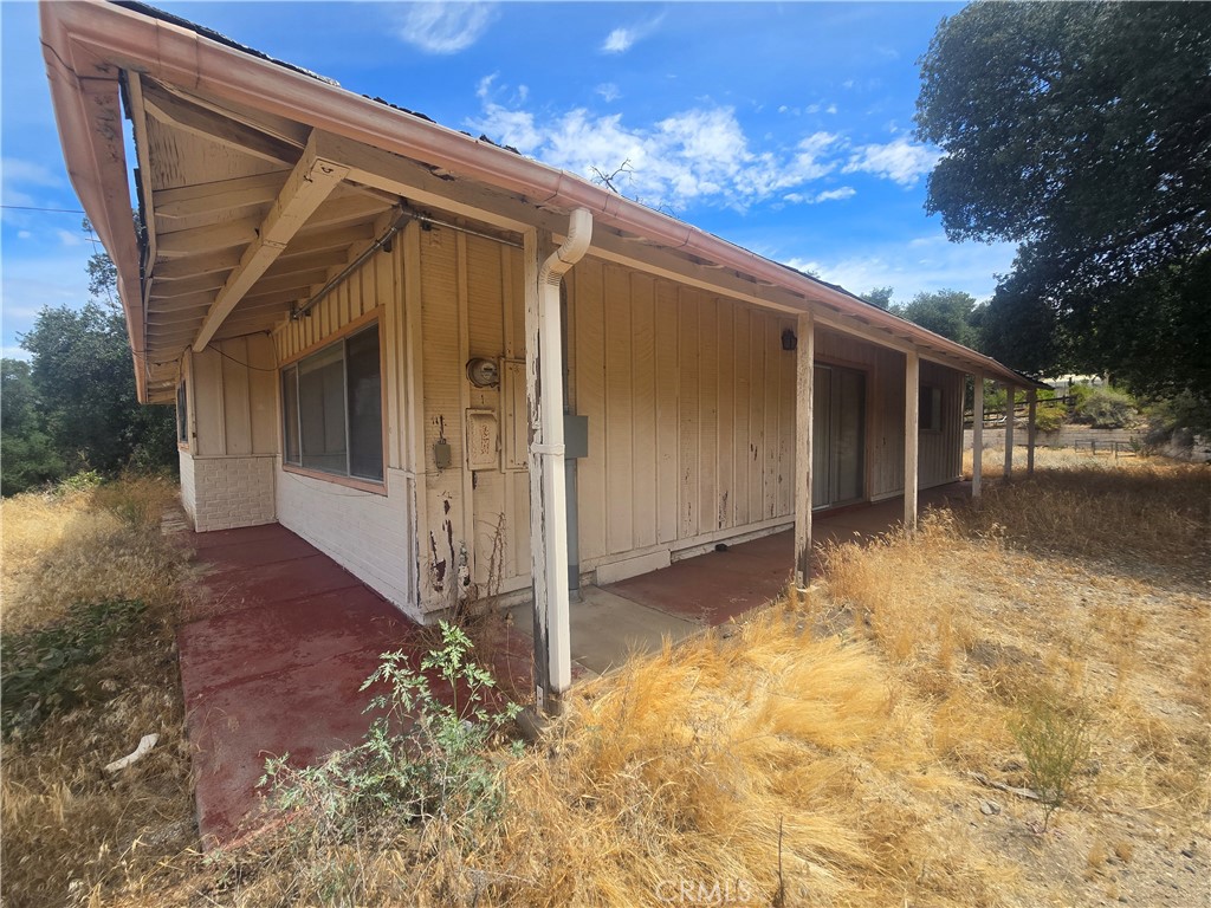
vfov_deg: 89.9
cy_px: 454
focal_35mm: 13
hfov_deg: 106.2
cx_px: 606
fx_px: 455
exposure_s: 1/1358
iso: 50
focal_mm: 2.2
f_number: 2.2
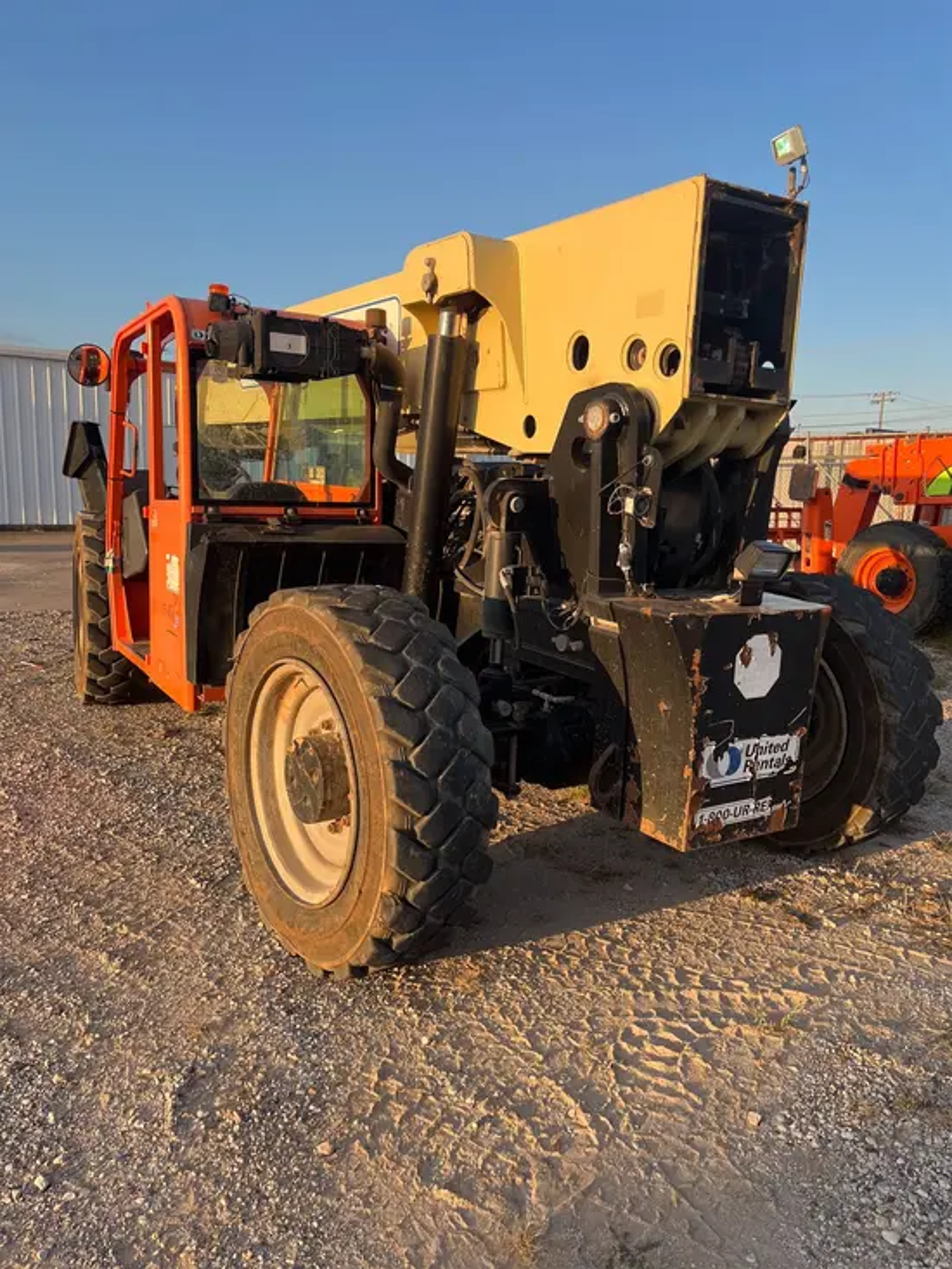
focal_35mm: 26
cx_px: 476
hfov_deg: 53.1
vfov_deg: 67.3
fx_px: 953
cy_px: 634
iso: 50
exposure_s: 1/827
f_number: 1.6
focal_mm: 5.1
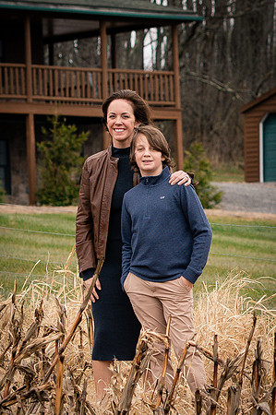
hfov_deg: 4.2
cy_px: 241
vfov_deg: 6.3
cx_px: 445
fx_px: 3771
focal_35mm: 327
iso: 320
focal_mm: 85
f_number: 4
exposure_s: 1/500
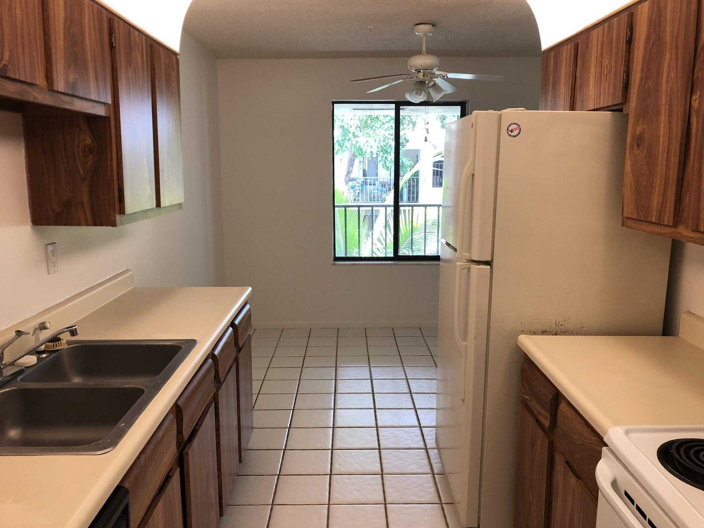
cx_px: 352
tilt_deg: -8.7
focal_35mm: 28
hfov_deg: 63.4
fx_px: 569
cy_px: 264
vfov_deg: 49.7
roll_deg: +0.5
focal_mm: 4
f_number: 1.8
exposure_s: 1/30
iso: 32
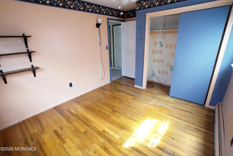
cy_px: 78
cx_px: 116
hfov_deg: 94.9
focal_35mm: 16
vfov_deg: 72.2
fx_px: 107
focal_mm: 11
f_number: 5
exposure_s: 1/40
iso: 3200
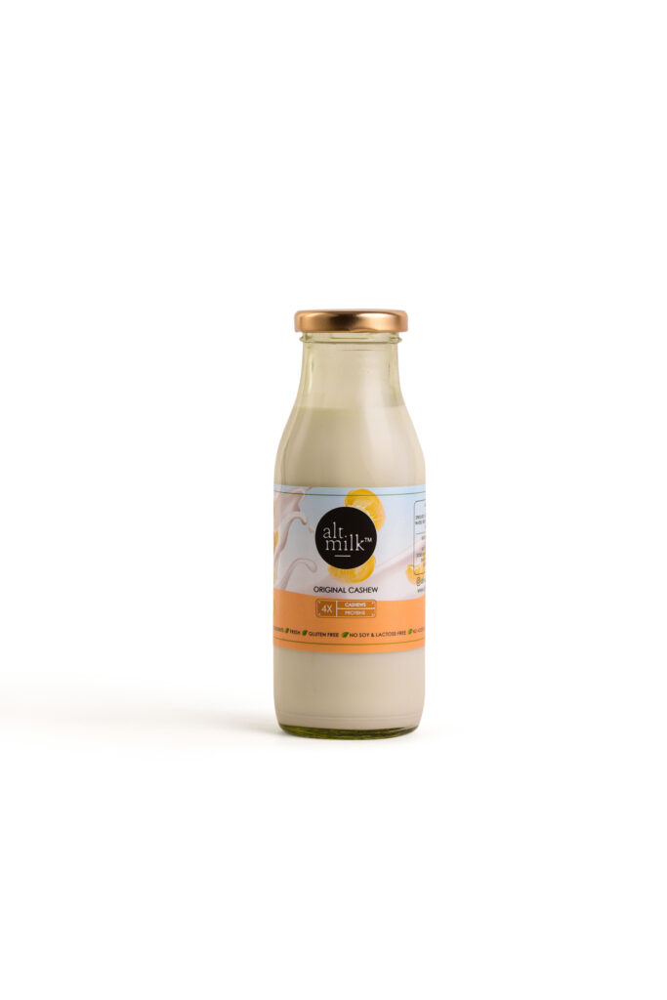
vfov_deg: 22.6
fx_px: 2500
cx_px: 334
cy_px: 500
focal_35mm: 90
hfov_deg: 15.2
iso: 160
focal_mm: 90
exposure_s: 1/160
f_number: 10
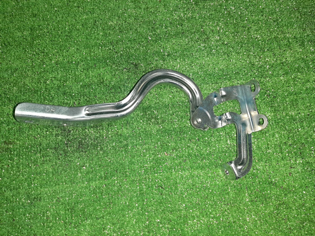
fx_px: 237
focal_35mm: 26
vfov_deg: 53.1
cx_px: 158
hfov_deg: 67.3
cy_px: 118
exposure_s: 1/25
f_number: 1.7
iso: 217
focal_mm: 3.93
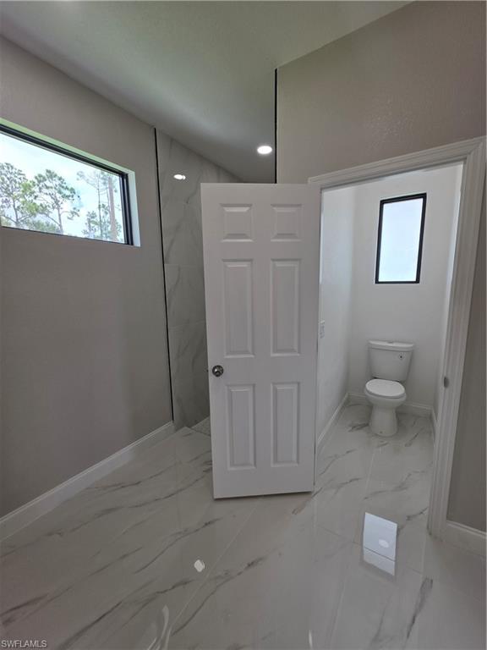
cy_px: 325
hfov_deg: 89.9
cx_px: 244
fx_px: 244
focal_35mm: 13
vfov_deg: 106.2
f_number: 1.9
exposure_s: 1/120
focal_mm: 2.2
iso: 16
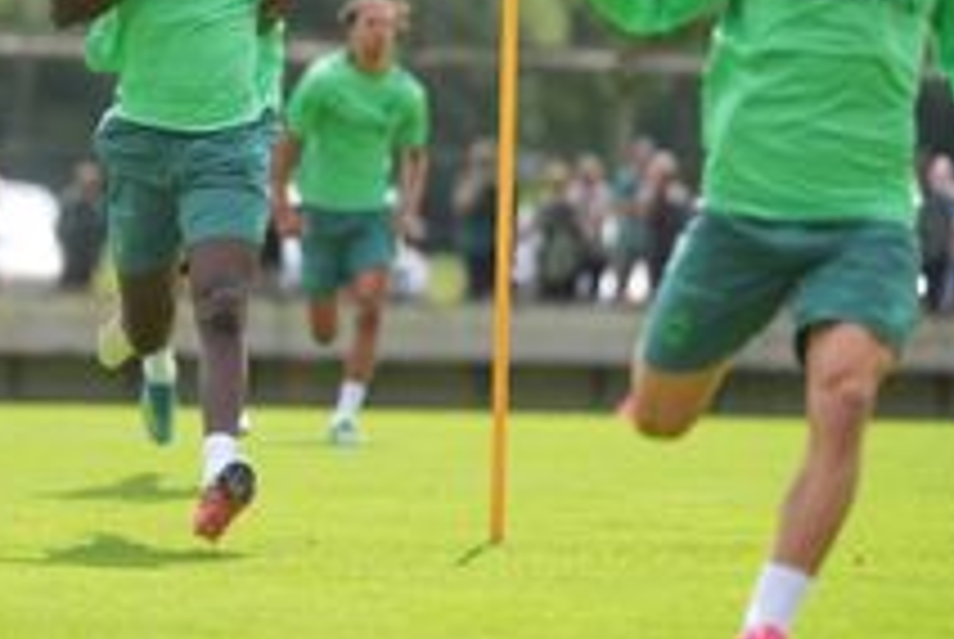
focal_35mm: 283
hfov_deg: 7.3
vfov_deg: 4.9
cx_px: 194
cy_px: 97
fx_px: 7510
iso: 640
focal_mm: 150
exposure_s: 1/12800
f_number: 2
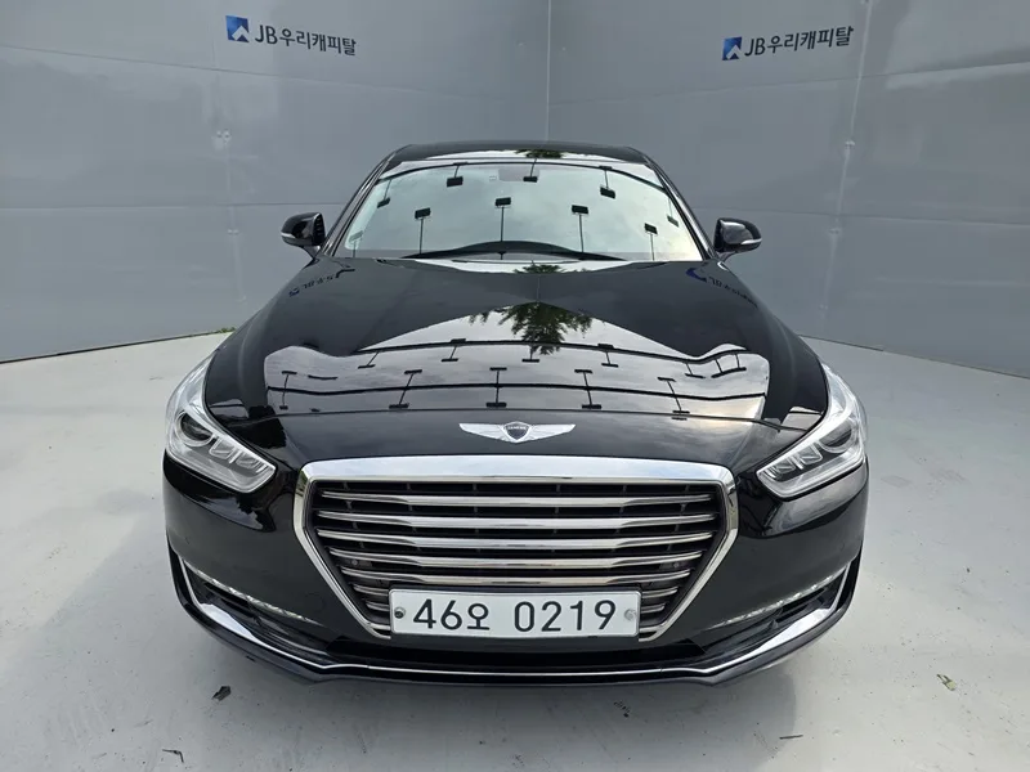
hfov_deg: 73.9
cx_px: 515
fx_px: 684
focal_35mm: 23
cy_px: 386
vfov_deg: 58.9
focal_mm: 6.3
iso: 80
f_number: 1.7
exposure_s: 1/3185
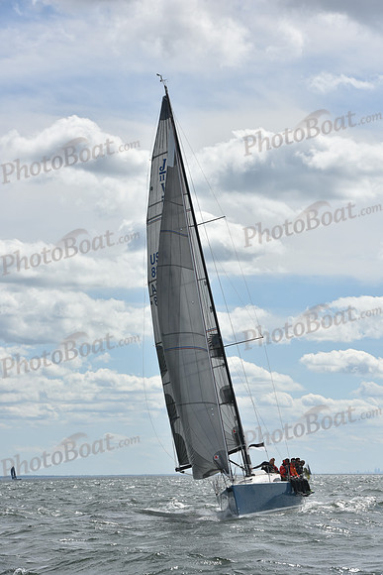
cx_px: 192
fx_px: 1993
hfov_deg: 11.0
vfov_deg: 16.4
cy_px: 288
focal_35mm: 125
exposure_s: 1/1000
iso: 320
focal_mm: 125
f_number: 11
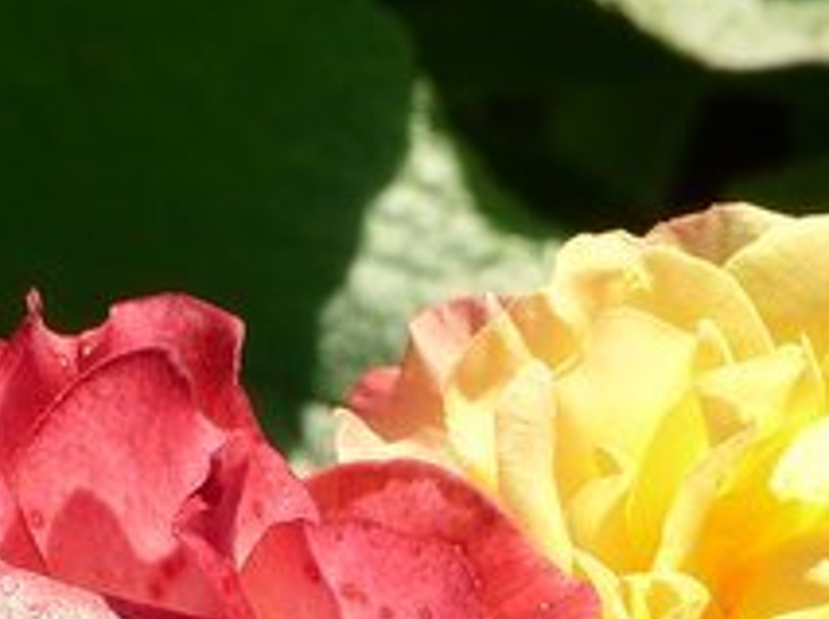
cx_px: 436
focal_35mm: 1215
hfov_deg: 1.6
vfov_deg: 1.2
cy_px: 911
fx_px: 29048
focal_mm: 72.8
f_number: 5.6
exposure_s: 1/200
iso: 80
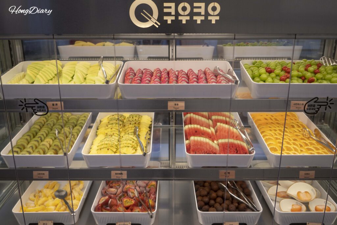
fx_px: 290
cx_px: 168
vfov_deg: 42.3
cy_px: 112
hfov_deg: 60.3
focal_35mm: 31
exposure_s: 1/160
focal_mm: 31
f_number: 4.5
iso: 500
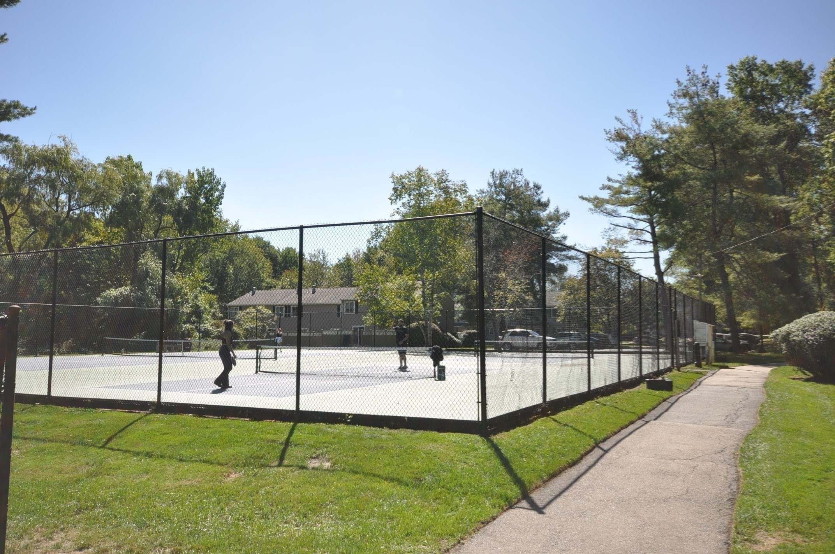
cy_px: 277
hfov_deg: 62.0
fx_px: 695
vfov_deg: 43.5
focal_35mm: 30
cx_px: 418
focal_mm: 20
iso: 200
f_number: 7.1
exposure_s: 1/200
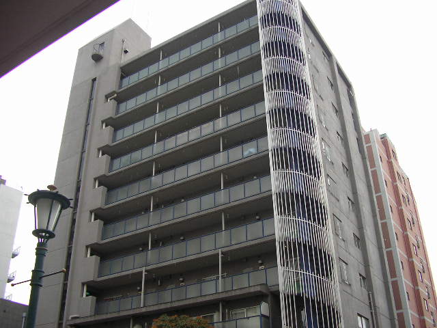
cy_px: 164
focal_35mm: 38
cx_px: 218
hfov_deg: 49.0
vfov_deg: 37.7
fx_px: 480
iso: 71
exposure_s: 1/216
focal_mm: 5.8
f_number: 2.9
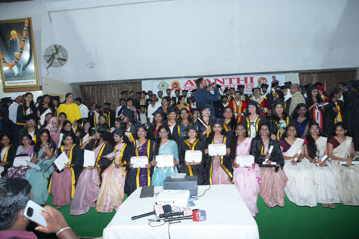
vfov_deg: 41.8
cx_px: 178
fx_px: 313
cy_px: 116
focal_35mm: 31
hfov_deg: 59.6
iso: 1000
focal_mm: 30.4
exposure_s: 1/125
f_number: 5.6
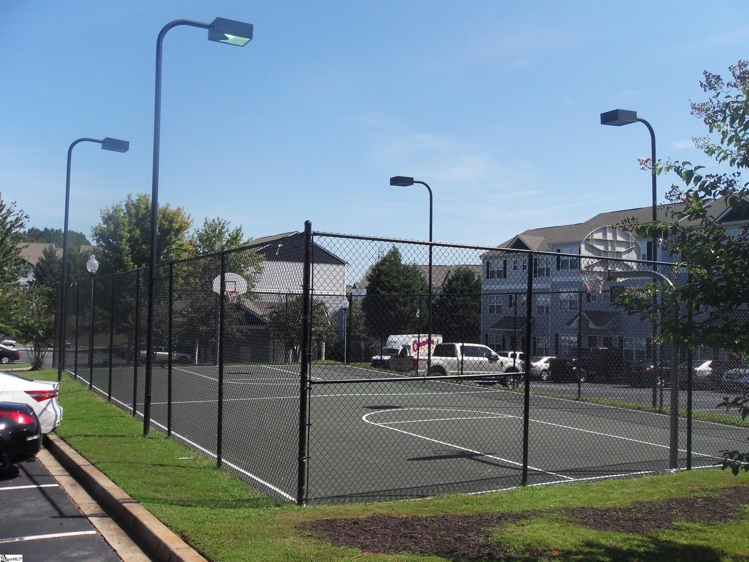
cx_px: 374
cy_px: 281
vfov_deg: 40.7
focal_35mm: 35
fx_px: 757
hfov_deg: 52.6
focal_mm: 6.3
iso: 80
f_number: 8.2
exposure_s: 1/250
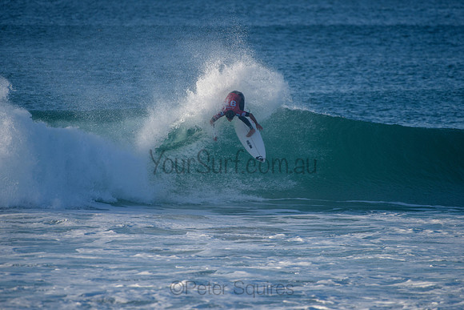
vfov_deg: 2.5
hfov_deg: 3.8
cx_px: 233
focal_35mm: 540
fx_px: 6957
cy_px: 148
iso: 360
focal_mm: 500
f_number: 5.6
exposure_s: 1/2000
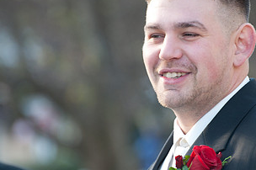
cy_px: 104
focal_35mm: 439
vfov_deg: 3.1
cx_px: 184
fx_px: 3118
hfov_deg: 4.7
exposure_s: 1/250
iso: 640
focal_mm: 230
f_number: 5.3
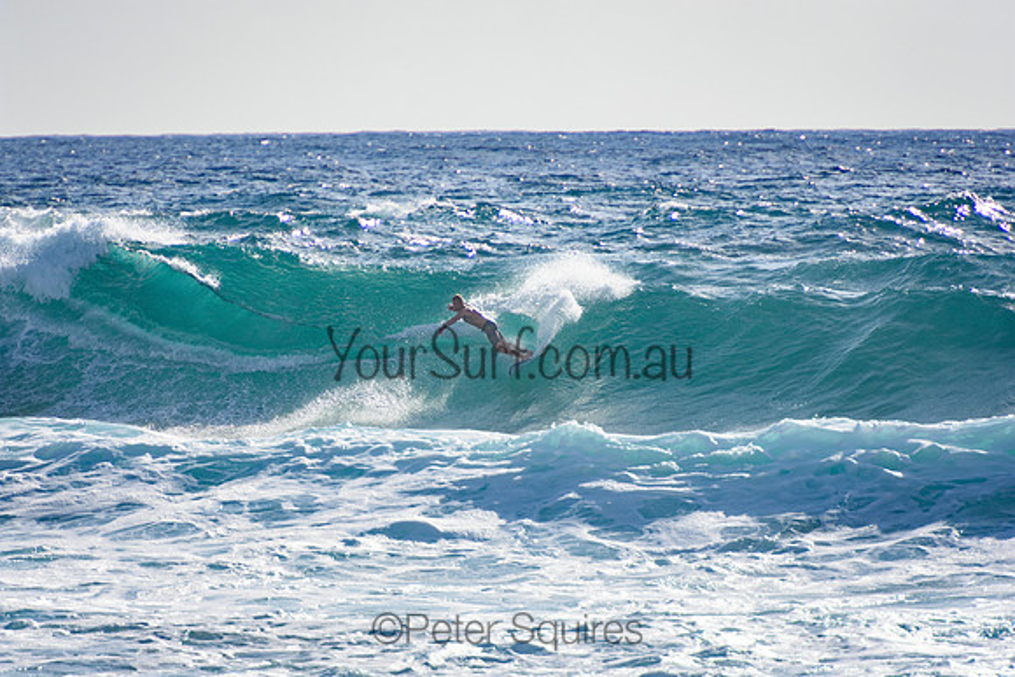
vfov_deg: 2.3
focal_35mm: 600
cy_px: 338
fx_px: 16920
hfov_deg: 3.4
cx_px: 508
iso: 250
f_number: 5.6
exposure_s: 1/2000
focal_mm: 400
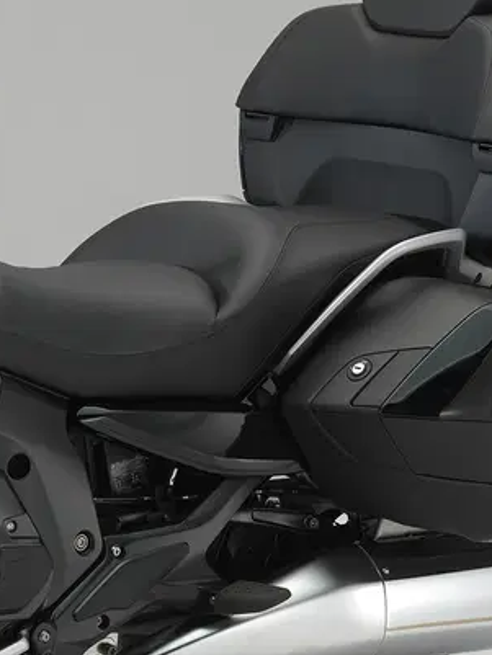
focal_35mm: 233
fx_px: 4413
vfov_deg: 8.5
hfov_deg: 6.3
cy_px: 341
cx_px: -87
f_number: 13
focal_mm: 100
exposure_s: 1/180
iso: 100
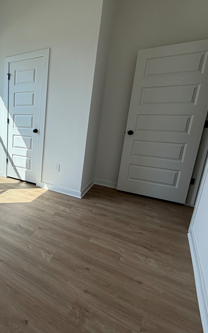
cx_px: -16
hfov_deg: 43.7
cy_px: 155
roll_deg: +1.0
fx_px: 199
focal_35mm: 22
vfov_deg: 79.5
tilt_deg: -14.3
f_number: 2.2
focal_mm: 2.22
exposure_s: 1/502
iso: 50
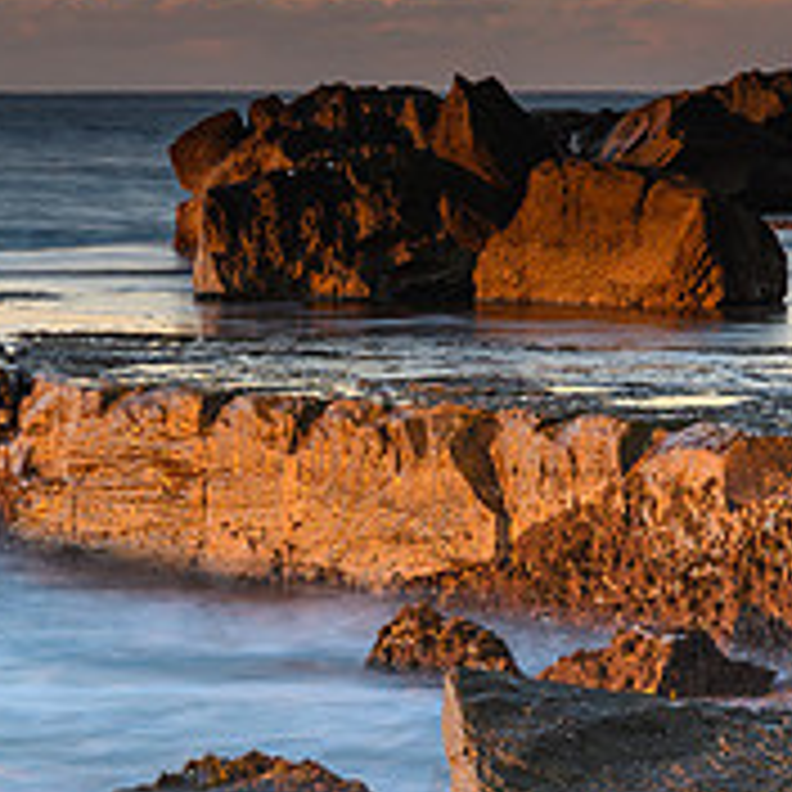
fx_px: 5643
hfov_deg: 8.0
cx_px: 158
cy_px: 340
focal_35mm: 218
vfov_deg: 8.0
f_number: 9
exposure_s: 2
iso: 64
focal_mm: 52
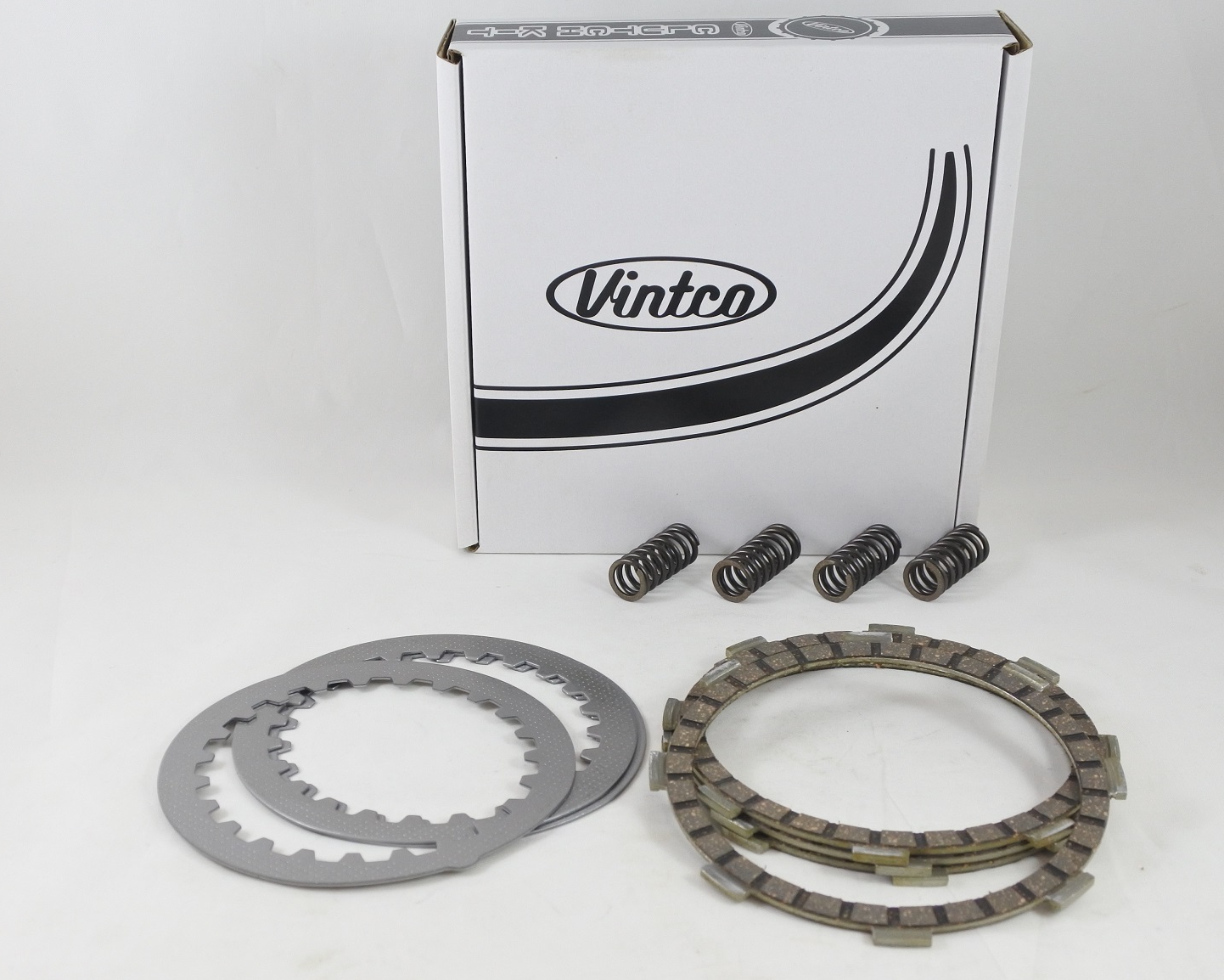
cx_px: 592
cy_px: 492
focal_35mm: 42
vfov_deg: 35.7
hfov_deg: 43.8
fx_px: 1522
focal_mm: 14
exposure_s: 1/125
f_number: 4
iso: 450
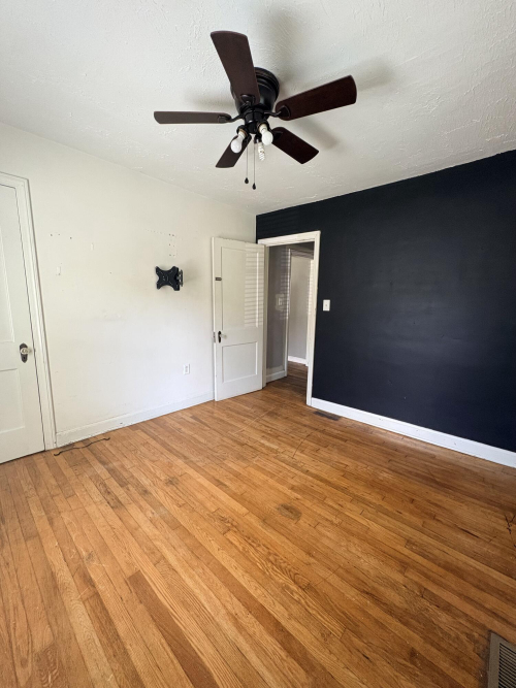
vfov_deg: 102.1
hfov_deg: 85.7
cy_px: 344
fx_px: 278
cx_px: 258
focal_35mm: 14
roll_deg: -1.4
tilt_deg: -8.5
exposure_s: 1/99
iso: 200
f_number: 2.2
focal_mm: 2.22
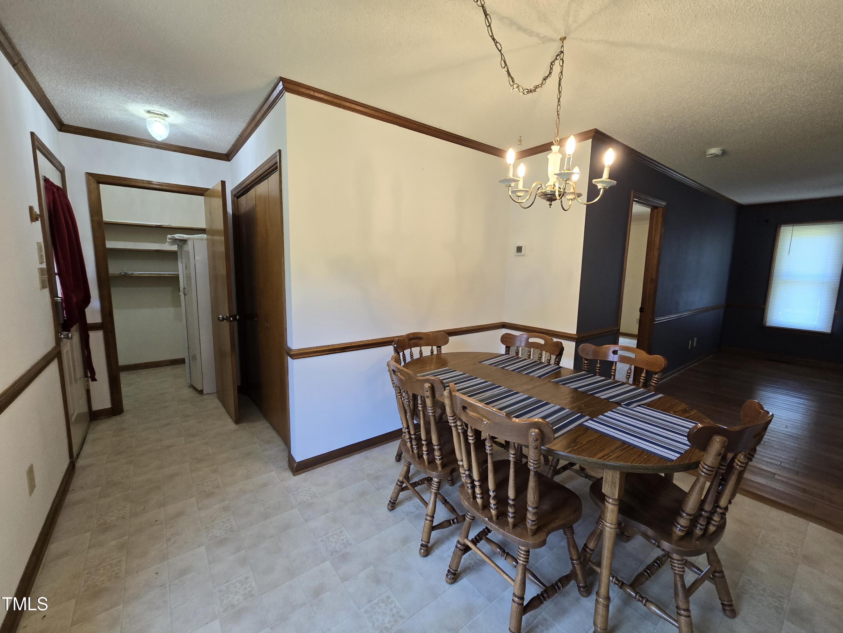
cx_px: 422
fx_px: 317
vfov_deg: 89.9
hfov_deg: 106.2
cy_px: 316
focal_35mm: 13
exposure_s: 1/60
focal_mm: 2.2
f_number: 2.2
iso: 125
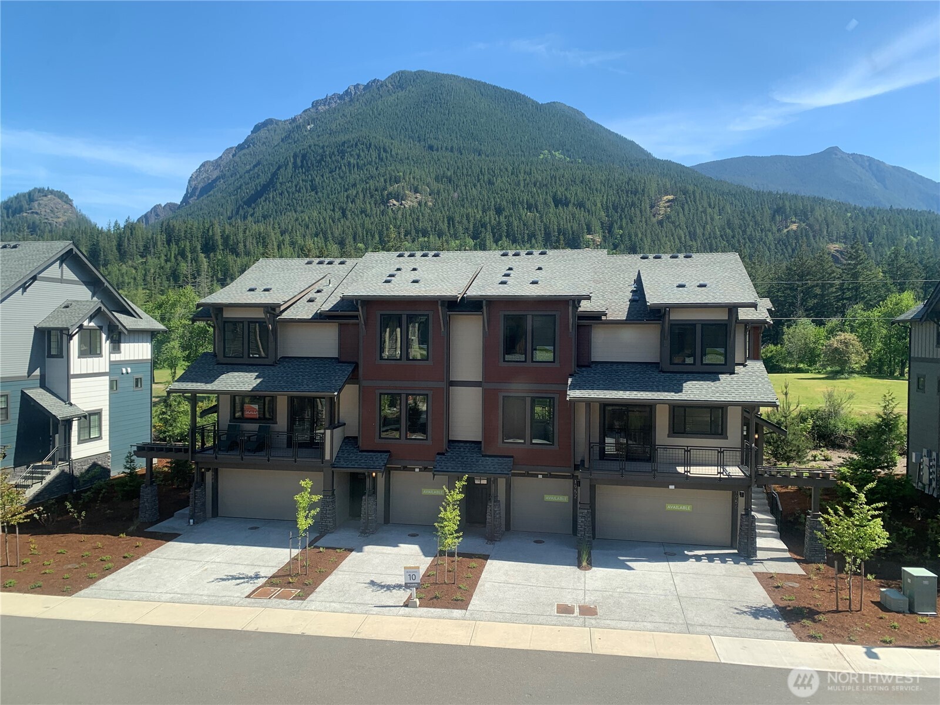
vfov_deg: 53.1
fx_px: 706
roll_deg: -0.6
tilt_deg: -2.4
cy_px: 352
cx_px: 470
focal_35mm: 26
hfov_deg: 67.3
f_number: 1.8
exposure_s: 1/962
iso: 25
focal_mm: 4.25
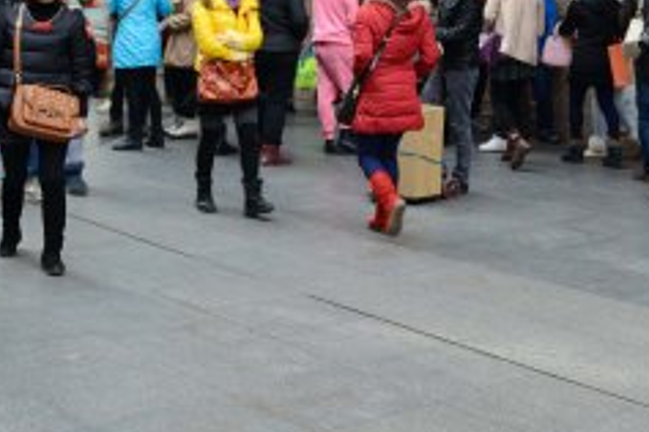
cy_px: -14
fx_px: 1262
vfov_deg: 18.9
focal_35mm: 70
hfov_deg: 28.0
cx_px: 559
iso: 100
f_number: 2.8
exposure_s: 1/100
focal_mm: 24
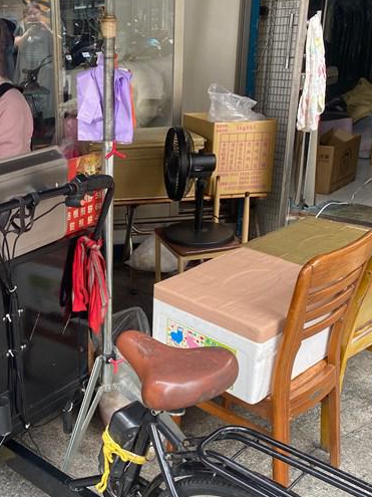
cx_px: 58
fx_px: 602
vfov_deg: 44.7
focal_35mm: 42
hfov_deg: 33.0
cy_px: 275
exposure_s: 1/122
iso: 40
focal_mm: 4.25
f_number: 1.8
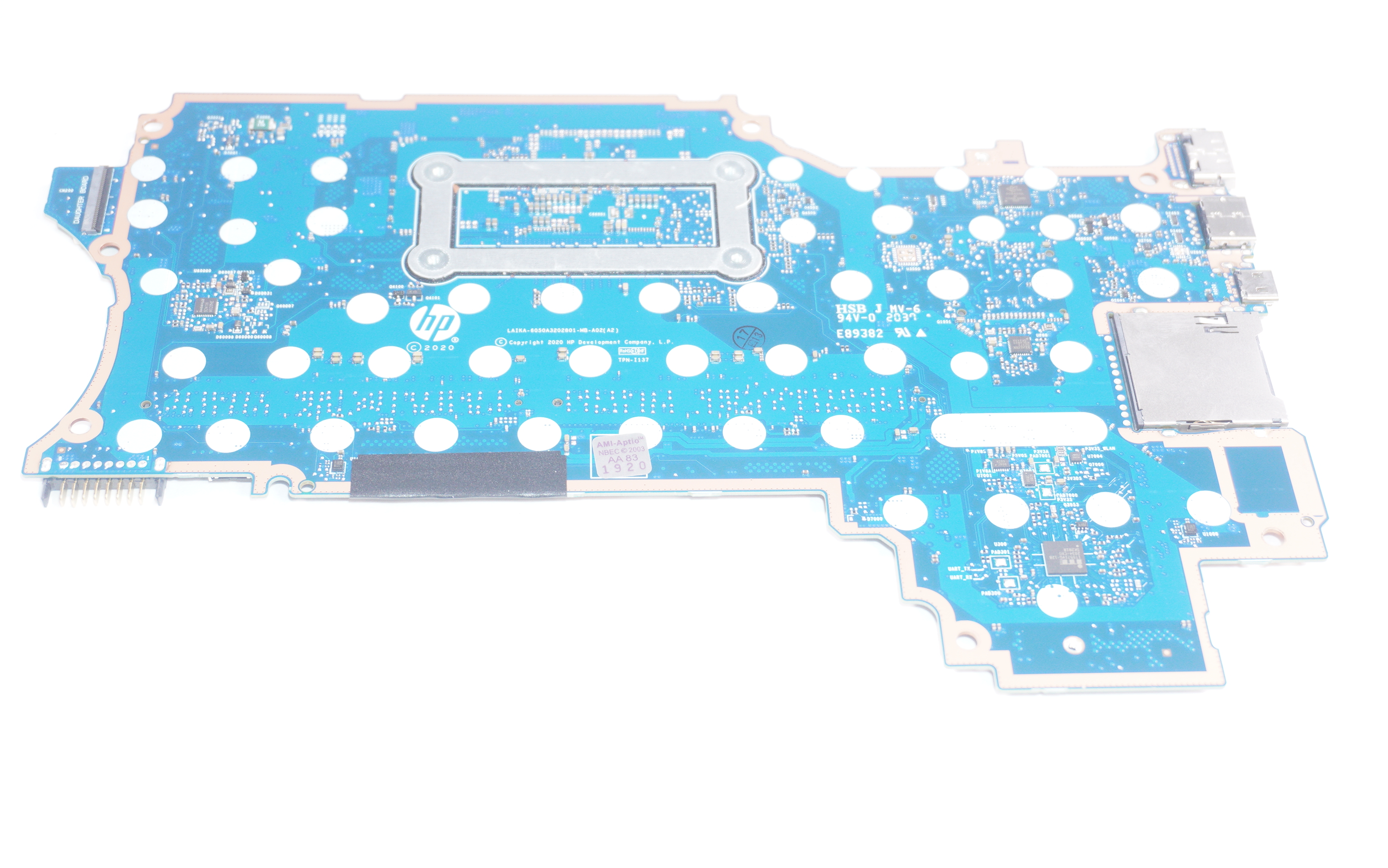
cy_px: 457
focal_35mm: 52
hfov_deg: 38.9
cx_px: 694
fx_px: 1967
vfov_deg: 24.9
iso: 640
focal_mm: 34
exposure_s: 1/160
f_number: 5
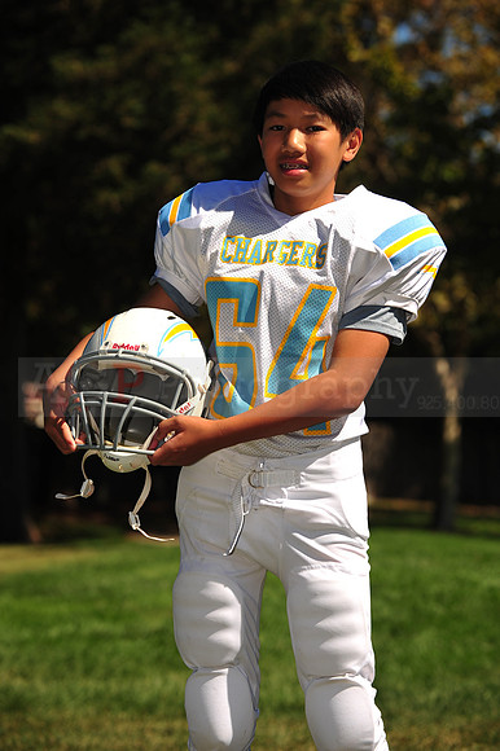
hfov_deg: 11.8
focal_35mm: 116
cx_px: 250
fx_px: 2419
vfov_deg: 17.7
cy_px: 376
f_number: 5
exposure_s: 1/1000
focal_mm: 116
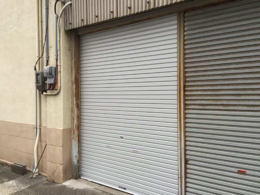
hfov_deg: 61.7
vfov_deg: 48.2
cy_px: 98
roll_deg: -0.5
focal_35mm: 29
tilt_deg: -0.6
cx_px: 130
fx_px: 218
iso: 32
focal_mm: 4.15
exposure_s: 1/460
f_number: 2.2
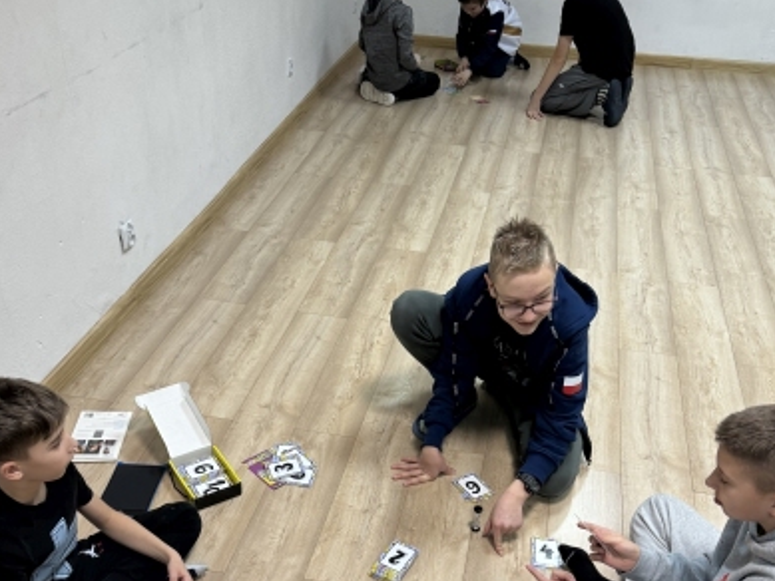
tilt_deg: -37.7
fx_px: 829
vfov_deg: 37.6
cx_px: 383
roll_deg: -2.5
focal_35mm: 37
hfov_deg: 50.1
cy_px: 442
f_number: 1.78
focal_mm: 6.86
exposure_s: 1/50
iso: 125
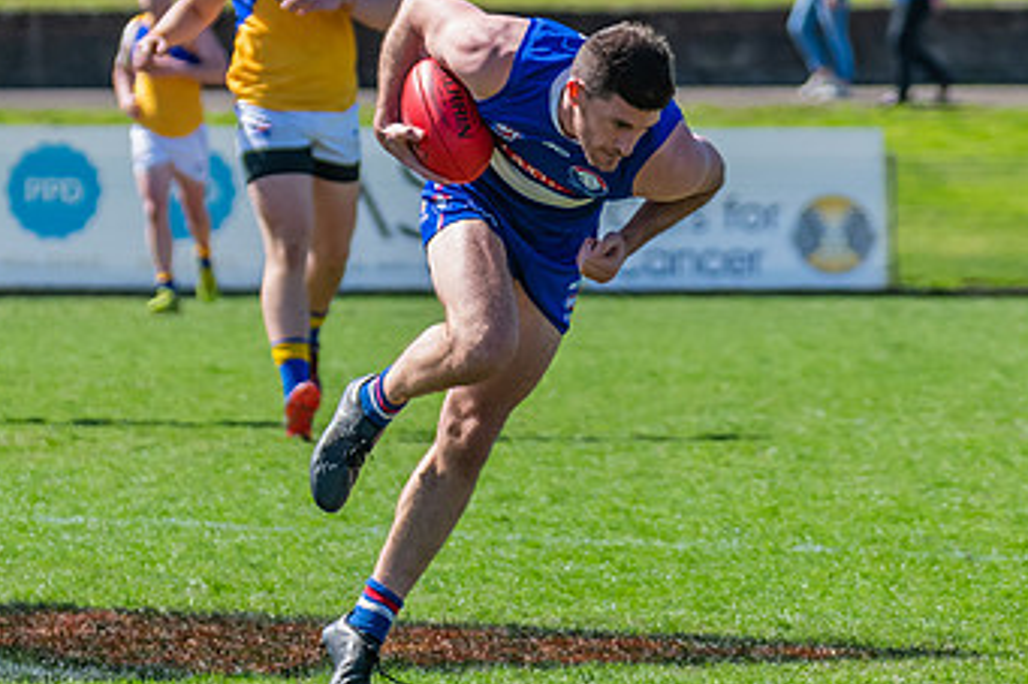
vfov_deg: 2.0
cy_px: 374
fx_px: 19664
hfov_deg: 3.0
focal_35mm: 689
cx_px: 474
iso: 800
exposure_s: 1/2000
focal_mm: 220
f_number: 6.3
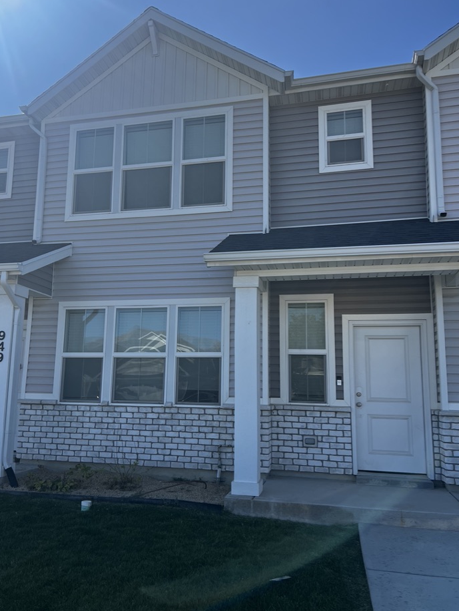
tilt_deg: +8.9
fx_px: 512
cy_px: 310
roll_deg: -1.6
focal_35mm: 29
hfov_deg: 48.2
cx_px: 209
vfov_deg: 61.6
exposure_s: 1/2762
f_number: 1.5
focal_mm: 5.7
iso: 50
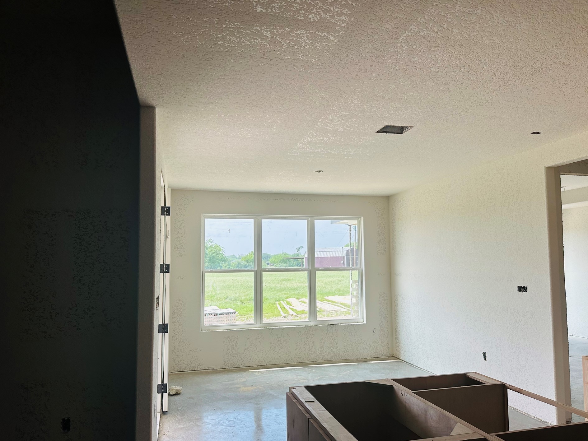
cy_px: 238
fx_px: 442
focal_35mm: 26
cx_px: 304
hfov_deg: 67.3
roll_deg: -0.2
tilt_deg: +4.0
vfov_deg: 53.0
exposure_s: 1/623
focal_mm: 6.86
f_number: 1.78
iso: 80
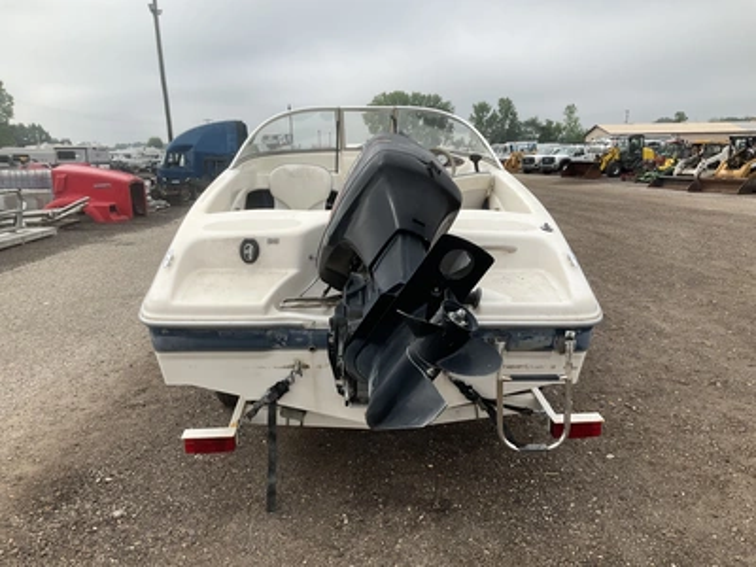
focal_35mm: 29
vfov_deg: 48.2
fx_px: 633
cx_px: 378
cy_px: 284
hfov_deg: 61.7
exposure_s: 1/1279
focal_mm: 3
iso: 25
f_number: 1.8
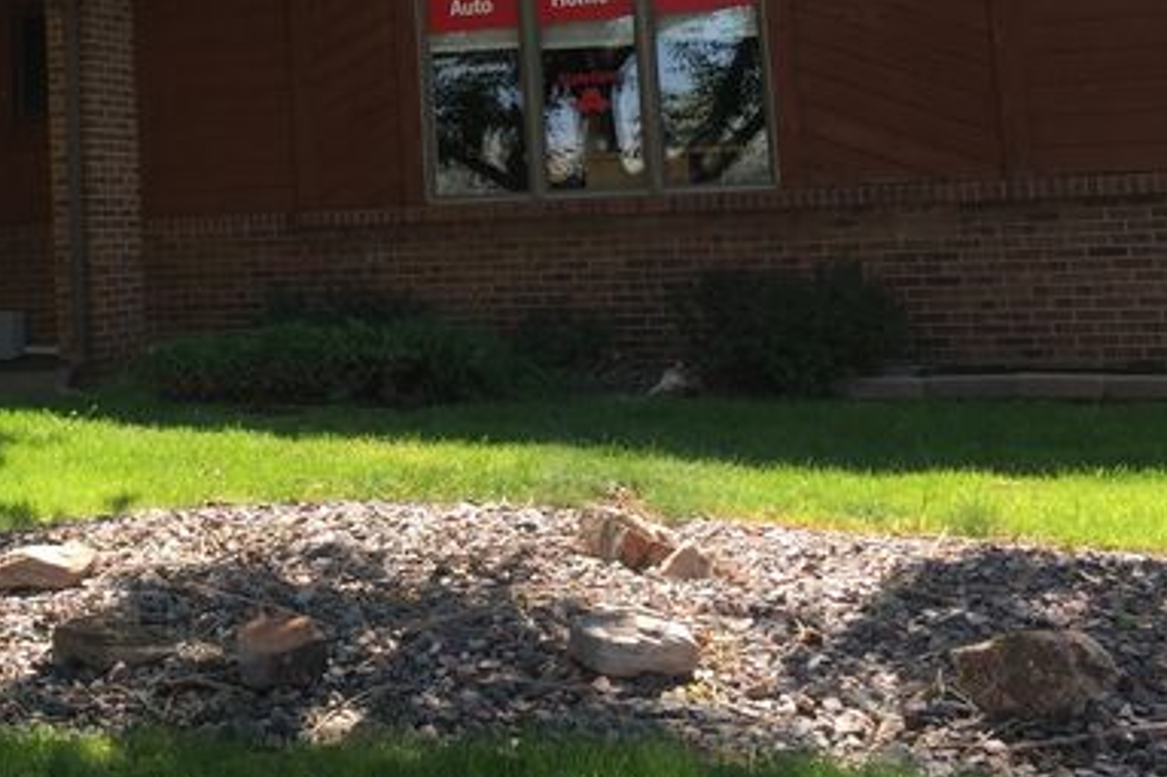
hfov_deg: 30.3
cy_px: -18
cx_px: 79
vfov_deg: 20.8
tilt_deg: +8.3
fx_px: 2041
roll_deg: +0.3
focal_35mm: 63
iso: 32
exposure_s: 1/455
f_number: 2.2
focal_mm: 4.15
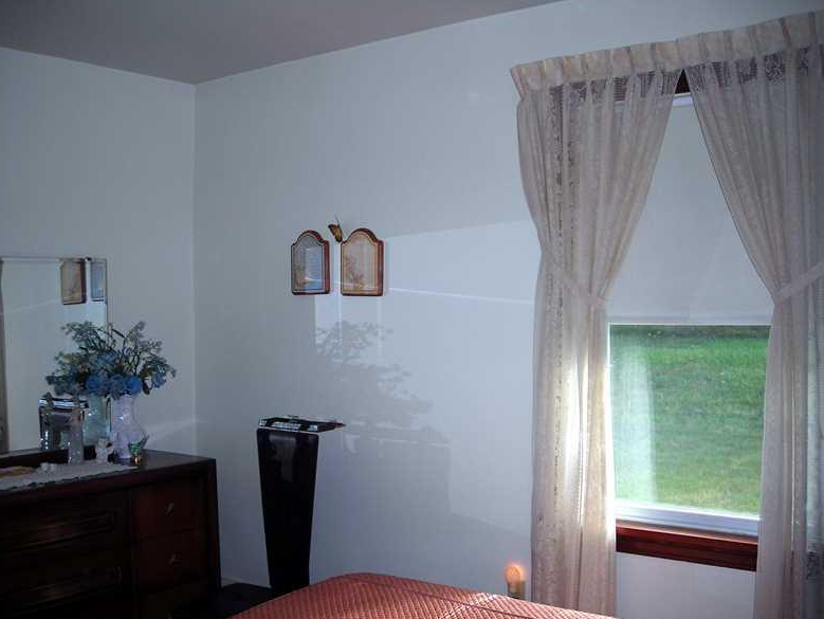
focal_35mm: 39
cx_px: 410
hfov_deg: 47.8
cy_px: 309
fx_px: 929
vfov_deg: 36.8
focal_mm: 6.3
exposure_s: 1/60.1
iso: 50
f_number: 3.2
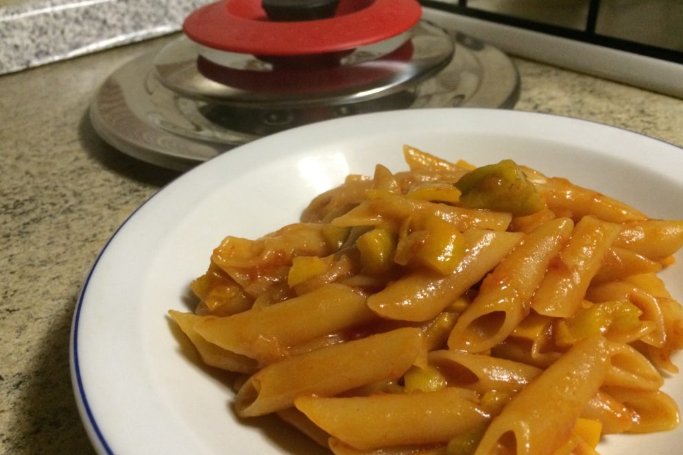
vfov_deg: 42.3
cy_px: 229
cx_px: 341
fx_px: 588
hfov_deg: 60.3
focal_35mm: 31
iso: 320
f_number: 2.2
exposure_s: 1/25
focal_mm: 4.15
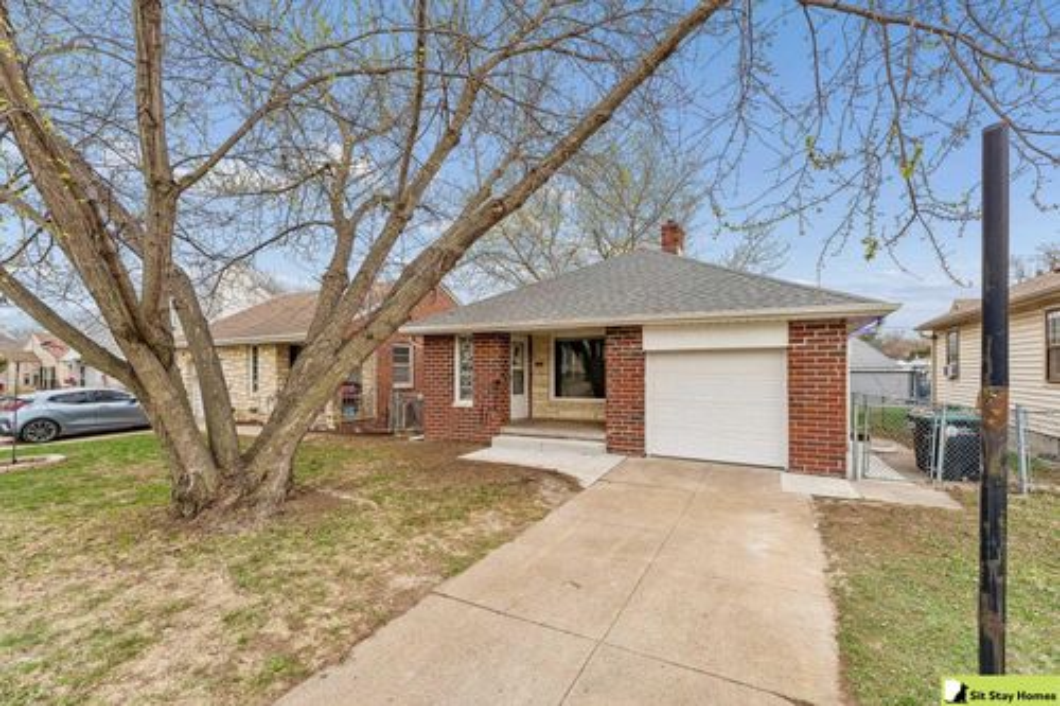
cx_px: 530
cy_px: 353
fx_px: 441
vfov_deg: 77.3
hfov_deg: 100.4
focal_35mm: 15
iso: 200
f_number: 8
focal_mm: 15
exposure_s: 1/320
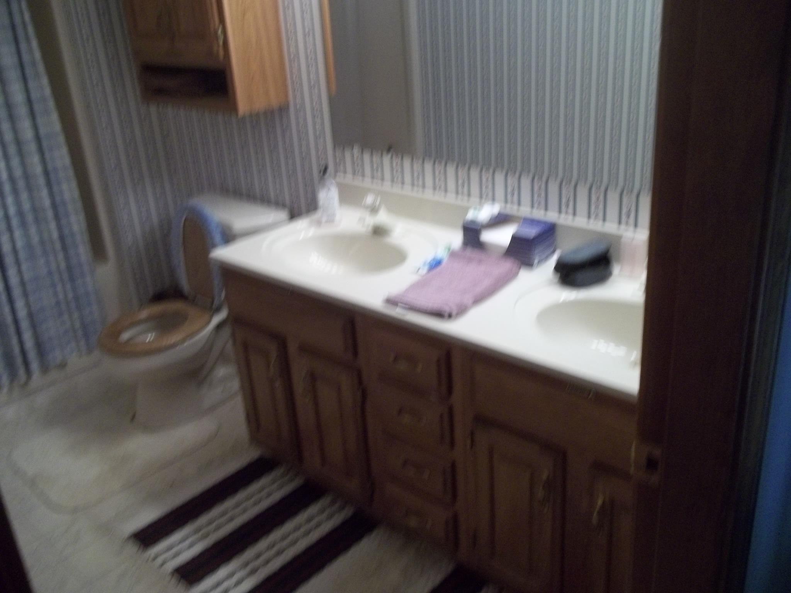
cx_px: 396
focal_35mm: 32
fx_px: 731
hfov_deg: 56.8
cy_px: 296
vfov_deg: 44.2
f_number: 2.9
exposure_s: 1/25
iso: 160
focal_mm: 5.7
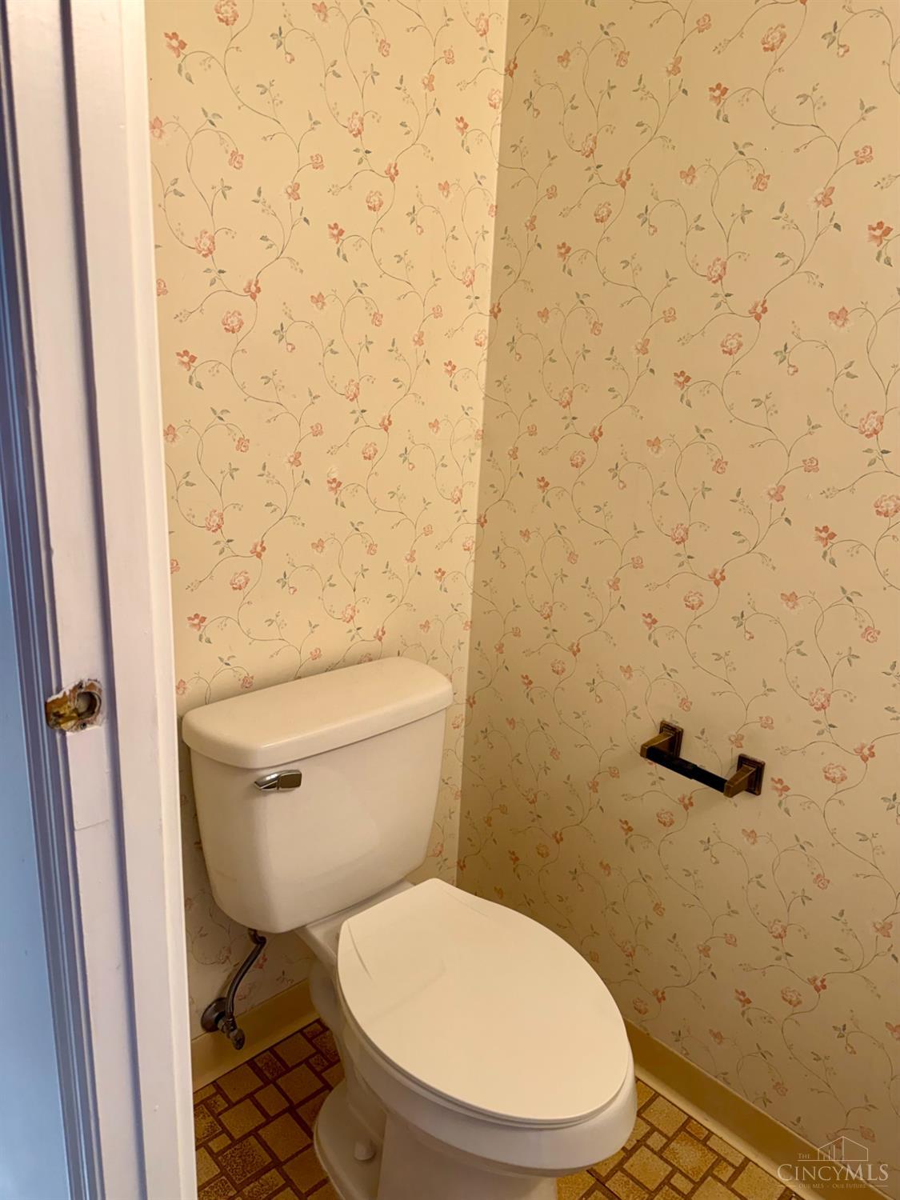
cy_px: 600
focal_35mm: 24
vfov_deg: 71.6
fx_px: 832
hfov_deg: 56.8
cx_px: 450
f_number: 1.78
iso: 160
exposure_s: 1/120
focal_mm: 6.76
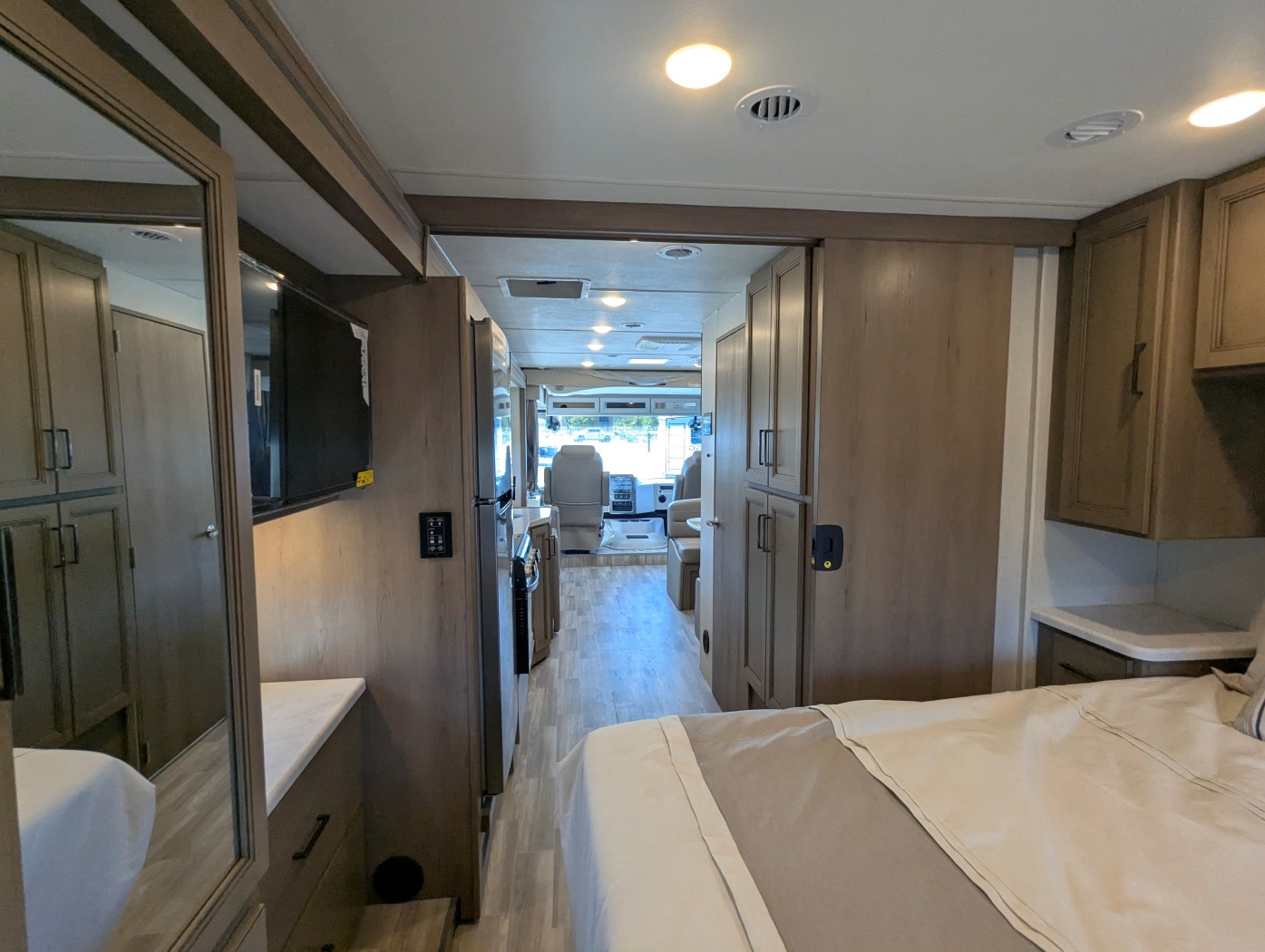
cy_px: 476
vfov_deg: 78.2
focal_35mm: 16
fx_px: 585
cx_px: 632
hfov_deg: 94.4
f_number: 2.2
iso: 216
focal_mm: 2.35
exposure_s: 1/194
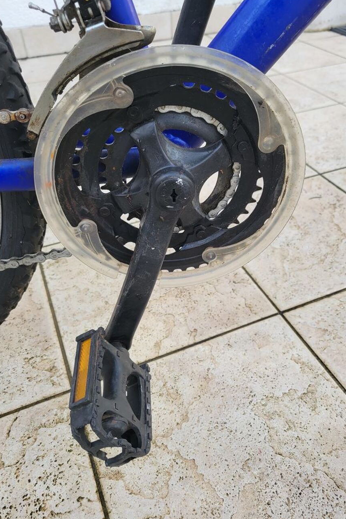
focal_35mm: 28
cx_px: 180
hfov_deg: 46.4
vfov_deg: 65.5
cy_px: 260
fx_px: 404
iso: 40
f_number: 1.8
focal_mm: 5.4
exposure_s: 1/178
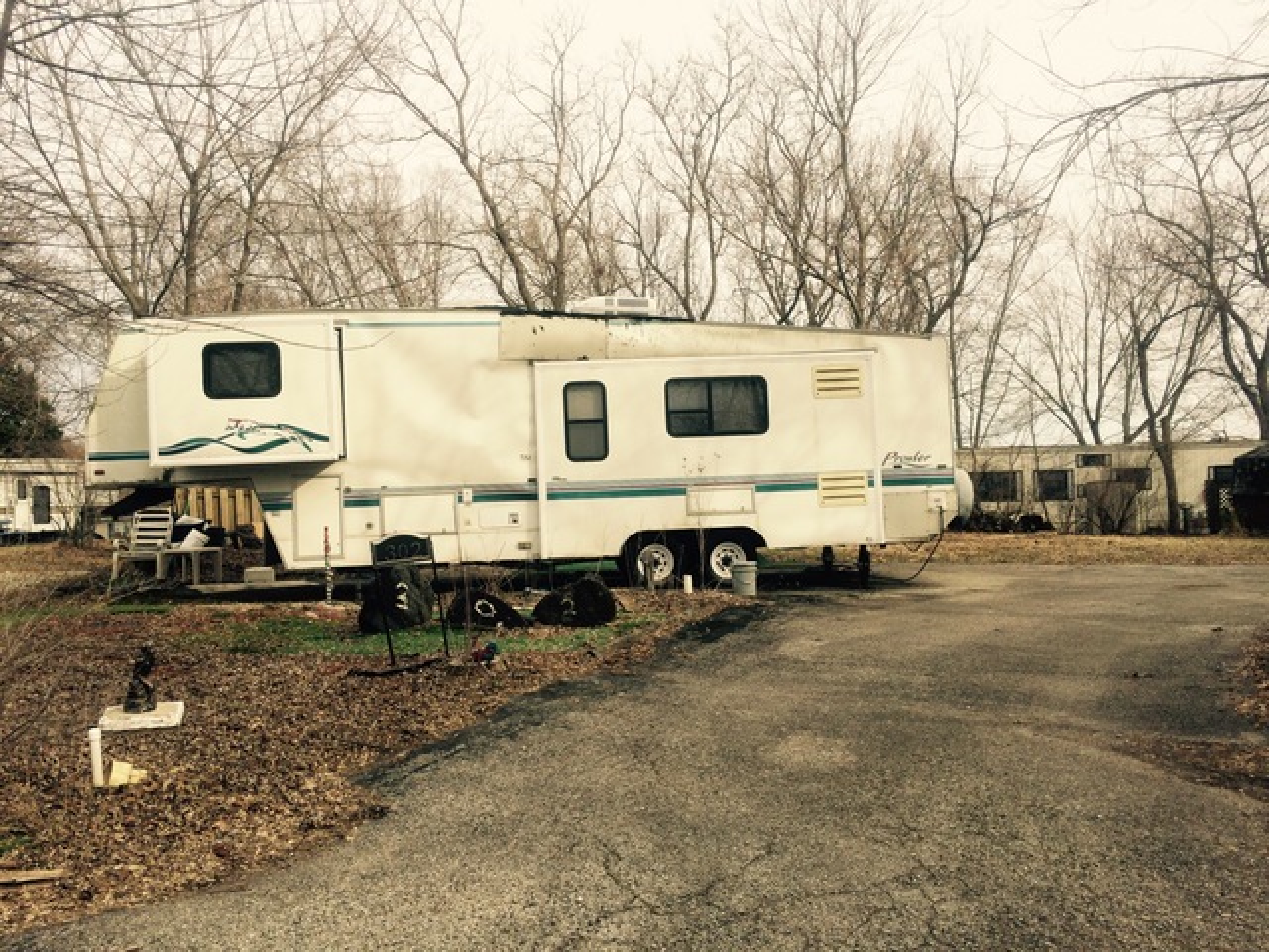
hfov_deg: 61.7
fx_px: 1063
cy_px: 476
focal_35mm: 29
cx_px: 634
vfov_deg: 48.2
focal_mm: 4.15
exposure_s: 1/1520
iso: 32
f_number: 2.2
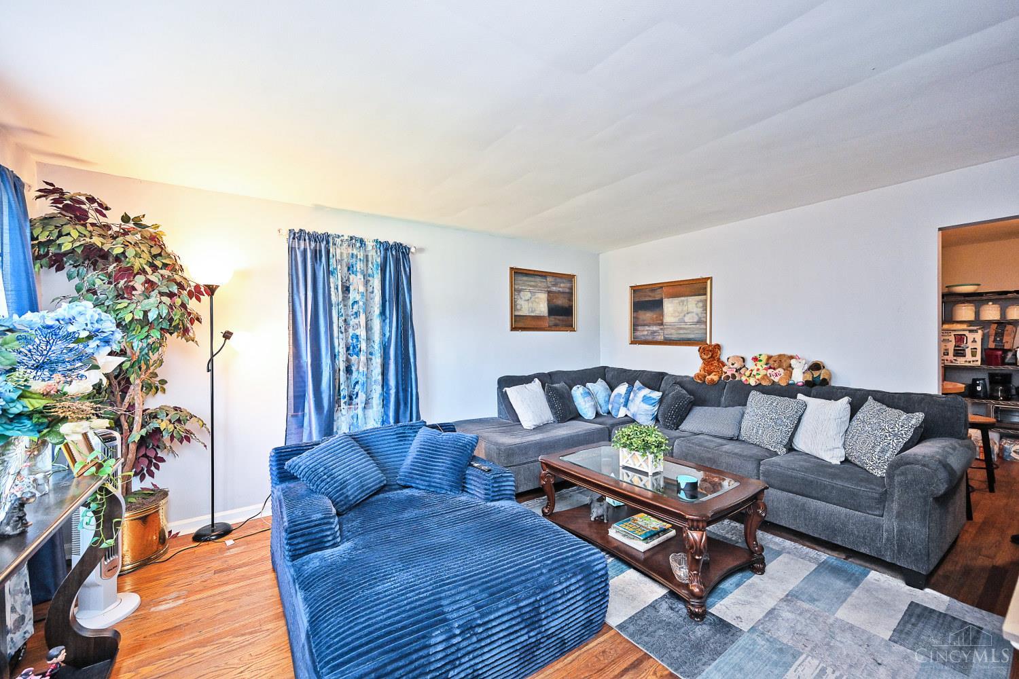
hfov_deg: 104.3
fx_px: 396
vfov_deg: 81.2
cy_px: 340
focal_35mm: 14
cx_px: 510
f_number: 4
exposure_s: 1/60
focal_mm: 14
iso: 800
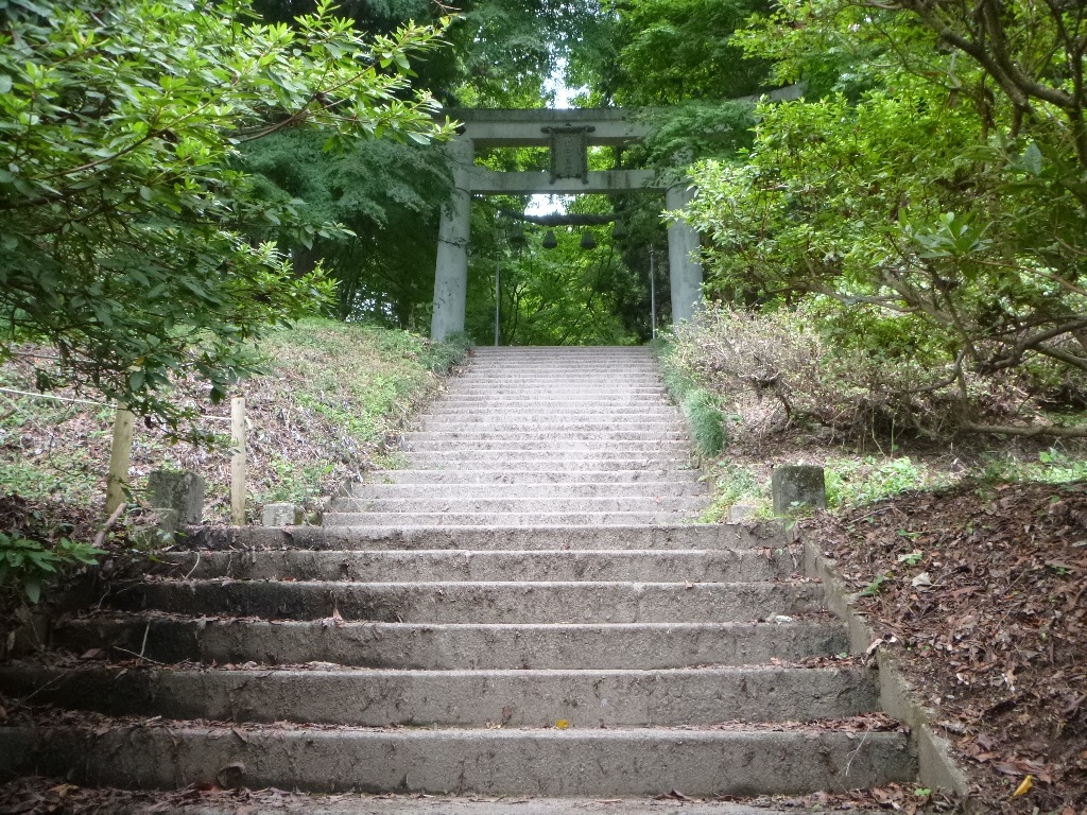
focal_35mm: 33
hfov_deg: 55.4
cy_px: 408
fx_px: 1036
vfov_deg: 42.9
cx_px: 544
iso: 320
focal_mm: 5.9
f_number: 4.3
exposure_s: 1/60
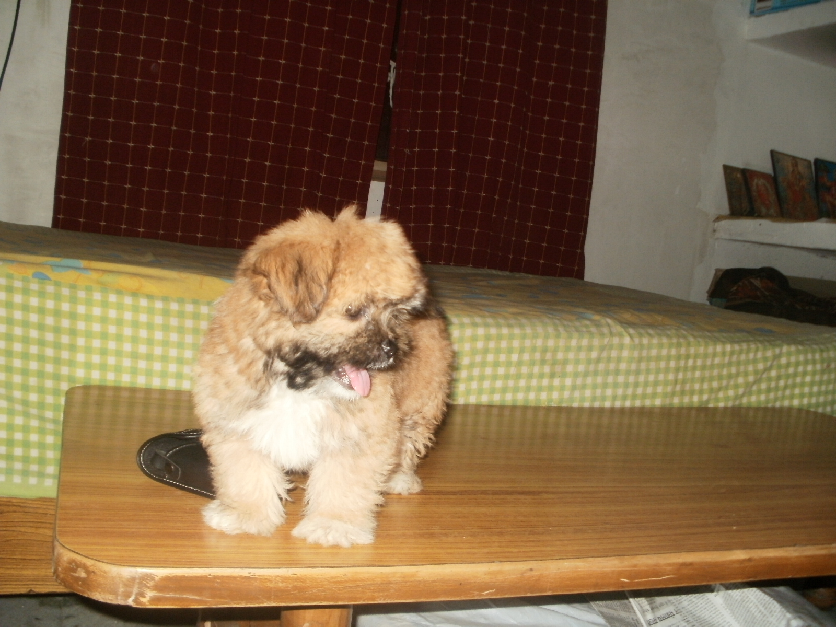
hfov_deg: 51.4
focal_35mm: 36
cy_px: 314
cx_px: 418
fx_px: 869
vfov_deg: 39.7
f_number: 3.5
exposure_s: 1/30
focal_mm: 6.3
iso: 125
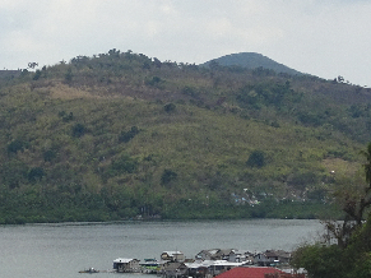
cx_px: 74
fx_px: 1650
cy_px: 261
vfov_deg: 9.6
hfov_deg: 12.8
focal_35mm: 154
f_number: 4.5
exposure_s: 1/500
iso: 80
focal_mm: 9.52
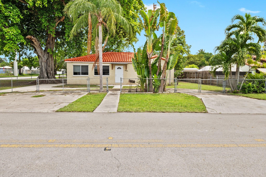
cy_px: 88
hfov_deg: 73.8
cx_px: 133
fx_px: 177
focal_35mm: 24
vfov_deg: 53.1
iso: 200
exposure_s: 1/640
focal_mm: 24
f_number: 8
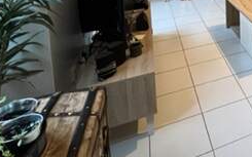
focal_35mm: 36
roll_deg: +1.0
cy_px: -56
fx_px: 247
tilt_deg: -5.6
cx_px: 282
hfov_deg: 41.9
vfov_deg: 28.0
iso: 640
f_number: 1.8
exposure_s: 1/50
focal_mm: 1.57
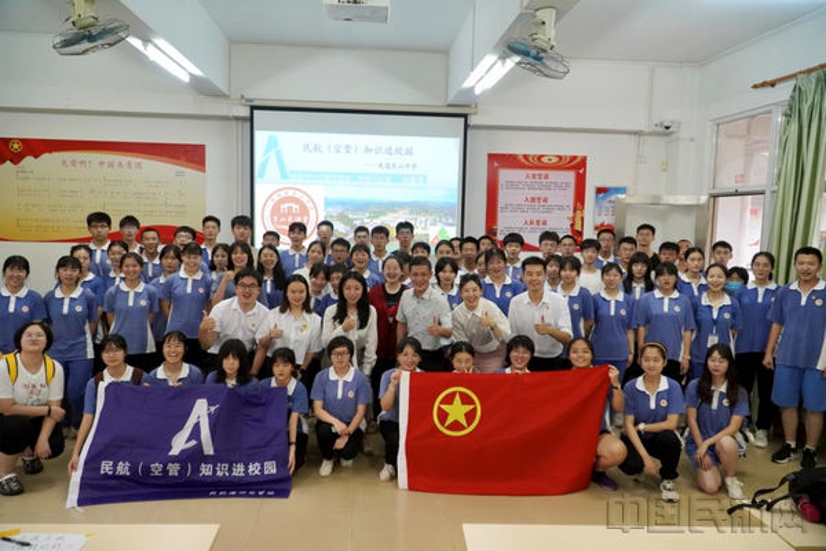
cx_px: 413
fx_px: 619
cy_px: 276
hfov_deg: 67.4
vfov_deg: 47.9
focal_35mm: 27
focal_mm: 18
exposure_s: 1/160
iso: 4000
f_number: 4
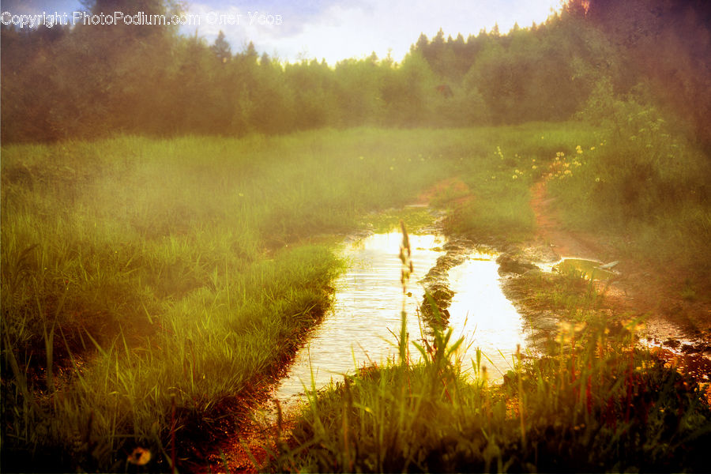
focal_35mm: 52
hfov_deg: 37.9
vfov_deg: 25.8
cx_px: 356
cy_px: 237
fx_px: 1037
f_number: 5.6
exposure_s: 1/250
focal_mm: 35
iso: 100
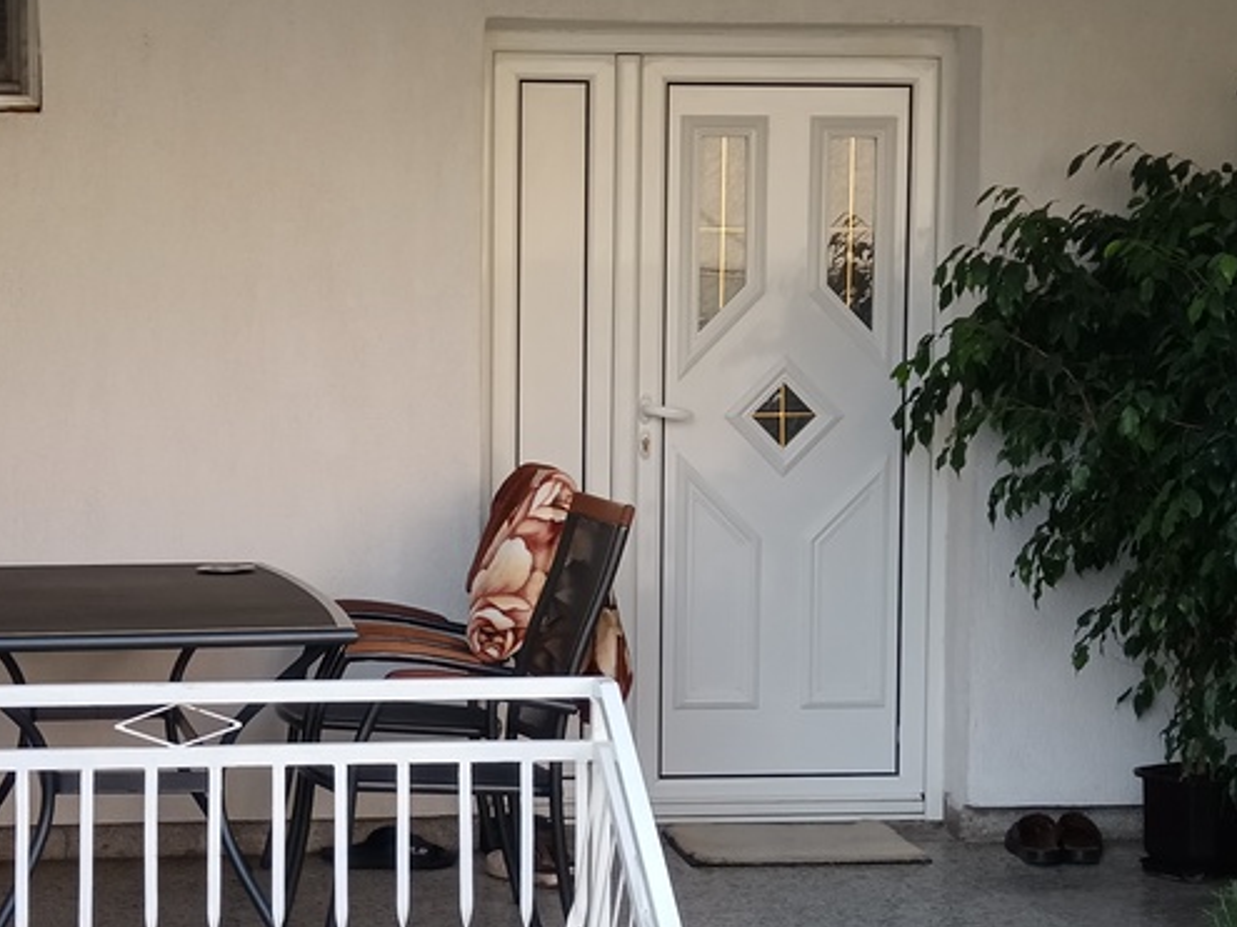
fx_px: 2822
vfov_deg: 18.6
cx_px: 495
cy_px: 585
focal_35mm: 79
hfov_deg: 24.7
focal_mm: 4.95
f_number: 1.9
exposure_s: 1/100
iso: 100
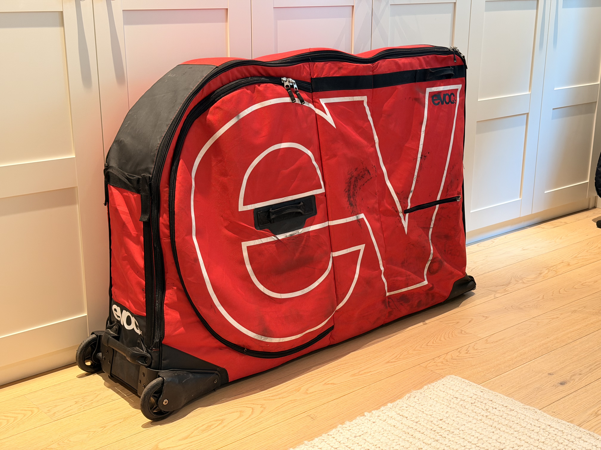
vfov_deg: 30.3
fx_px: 833
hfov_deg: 39.7
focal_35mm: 48
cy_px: 225
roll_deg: -0.2
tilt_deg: -17.7
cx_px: 300
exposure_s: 1/33
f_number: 1.78
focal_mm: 6.76
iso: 200
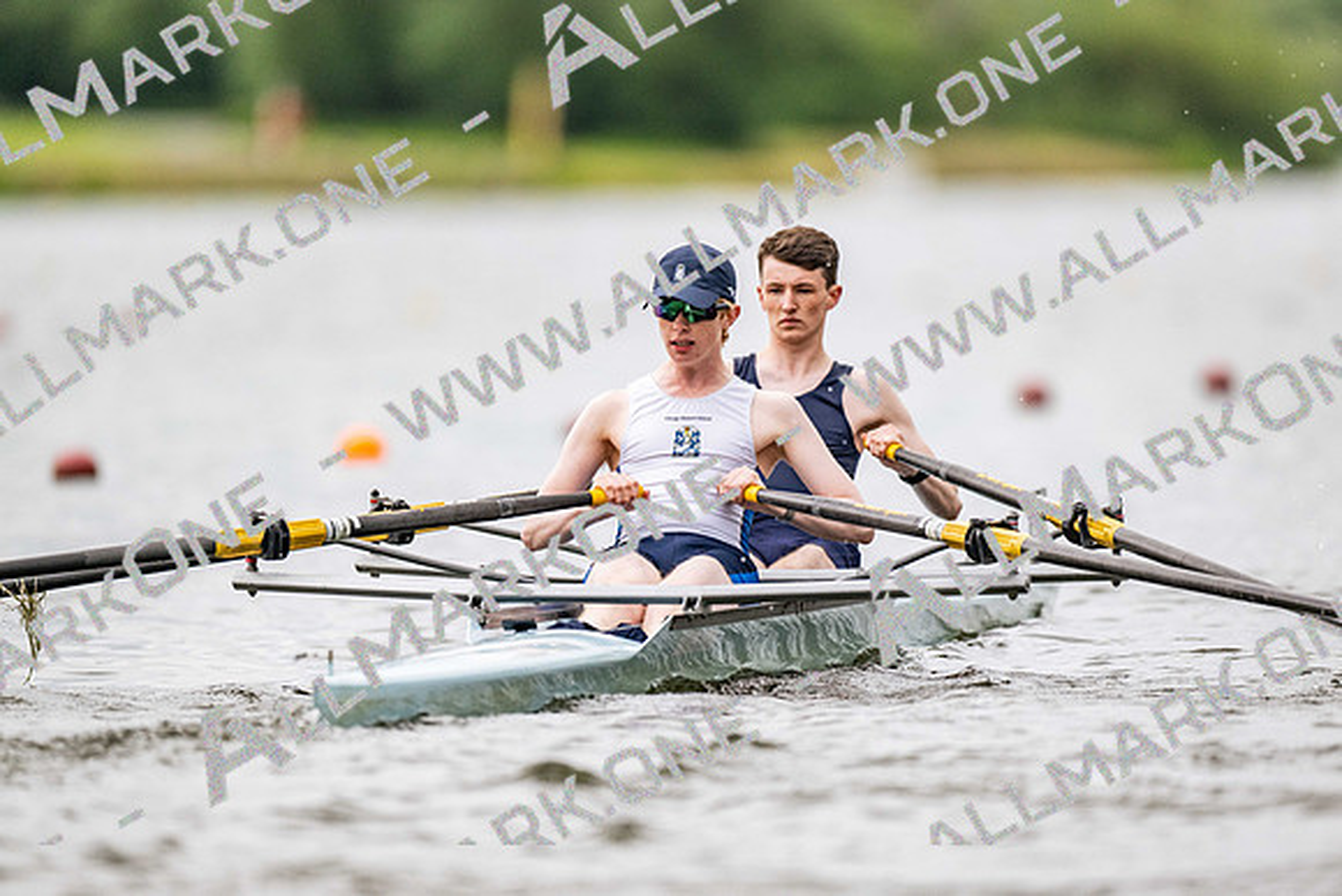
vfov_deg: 2.3
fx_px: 22371
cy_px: 448
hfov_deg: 3.4
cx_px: 671
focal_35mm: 600
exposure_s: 1/2500
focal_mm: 600
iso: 1000
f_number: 4
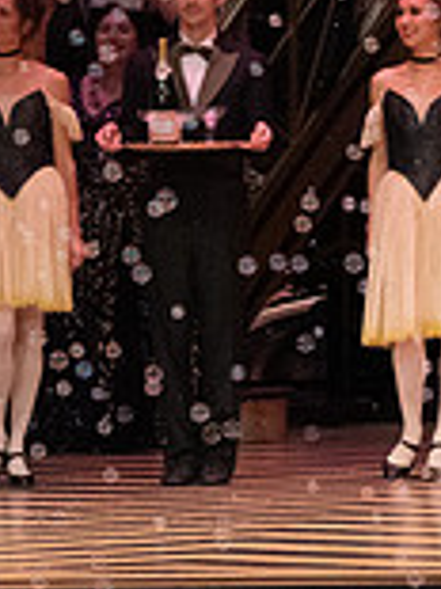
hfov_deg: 3.3
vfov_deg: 4.4
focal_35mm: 446
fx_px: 7586
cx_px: 700
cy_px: -139
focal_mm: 124
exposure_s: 1/400
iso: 12800
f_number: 16
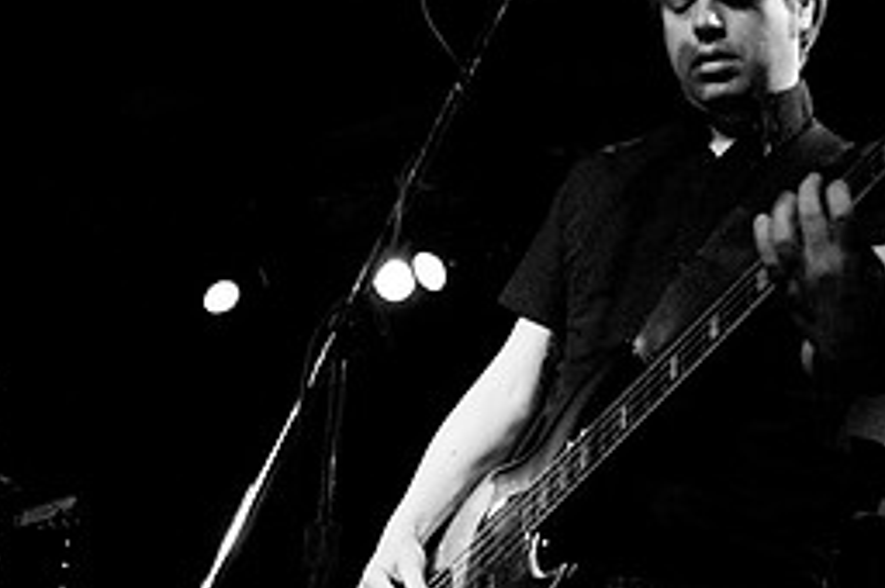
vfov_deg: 20.0
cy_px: 254
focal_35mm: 68
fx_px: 1670
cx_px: 100
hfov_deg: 28.6
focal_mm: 20
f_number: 2.8
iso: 1000
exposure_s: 1/60
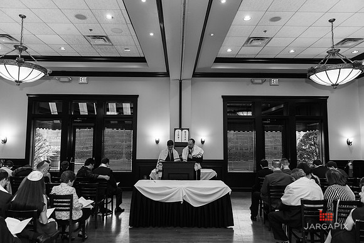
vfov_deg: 53.2
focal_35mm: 24
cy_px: 122
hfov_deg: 73.7
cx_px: 182
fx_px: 243
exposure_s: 1/125
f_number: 3.2
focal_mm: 24
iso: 1600
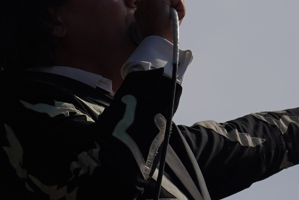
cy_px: 145
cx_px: 44
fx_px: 3613
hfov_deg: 4.7
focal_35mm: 435
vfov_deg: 3.2
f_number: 8
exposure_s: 1/1000
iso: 100
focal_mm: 105
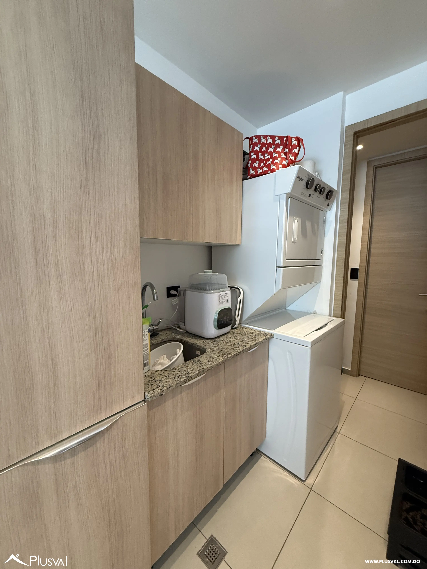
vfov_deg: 102.1
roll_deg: -0.8
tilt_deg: -6.3
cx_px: 214
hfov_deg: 85.7
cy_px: 284
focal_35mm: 14
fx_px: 230
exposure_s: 1/60
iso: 250
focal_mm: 2.22
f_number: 2.2
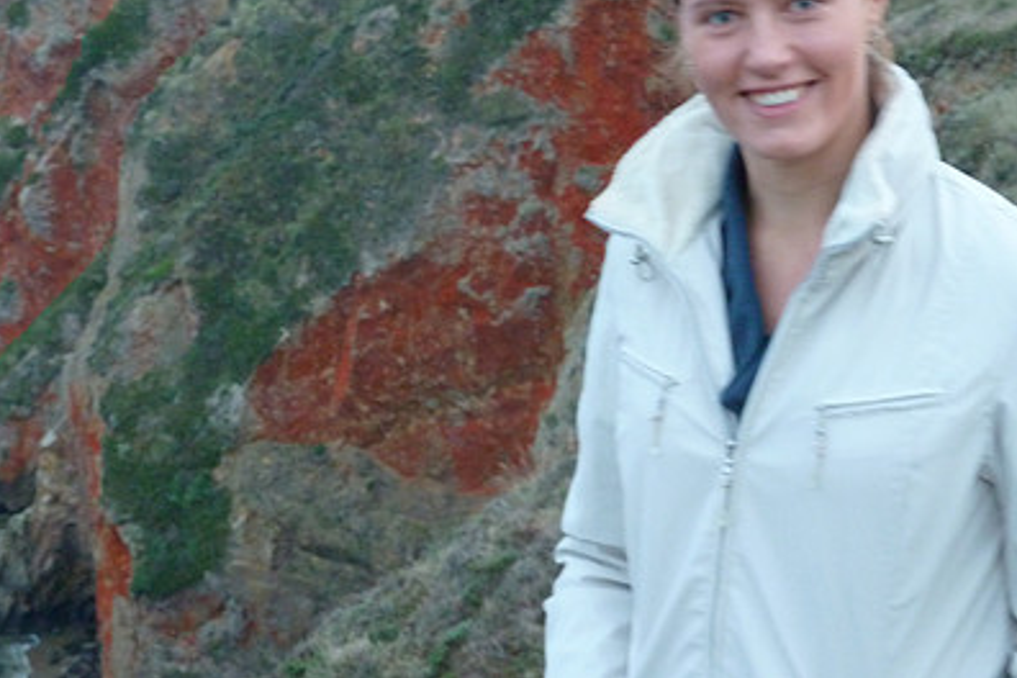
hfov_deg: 15.0
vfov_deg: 10.0
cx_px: 365
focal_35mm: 137
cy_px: 122
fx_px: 3870
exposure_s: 1/6
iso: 400
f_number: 4.3
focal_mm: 14.7
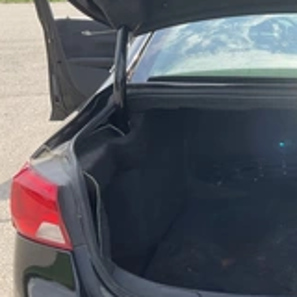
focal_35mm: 64
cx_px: 317
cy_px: 106
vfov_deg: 26.8
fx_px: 621
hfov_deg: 25.2
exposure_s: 1/586
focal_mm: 3
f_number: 1.8
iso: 25
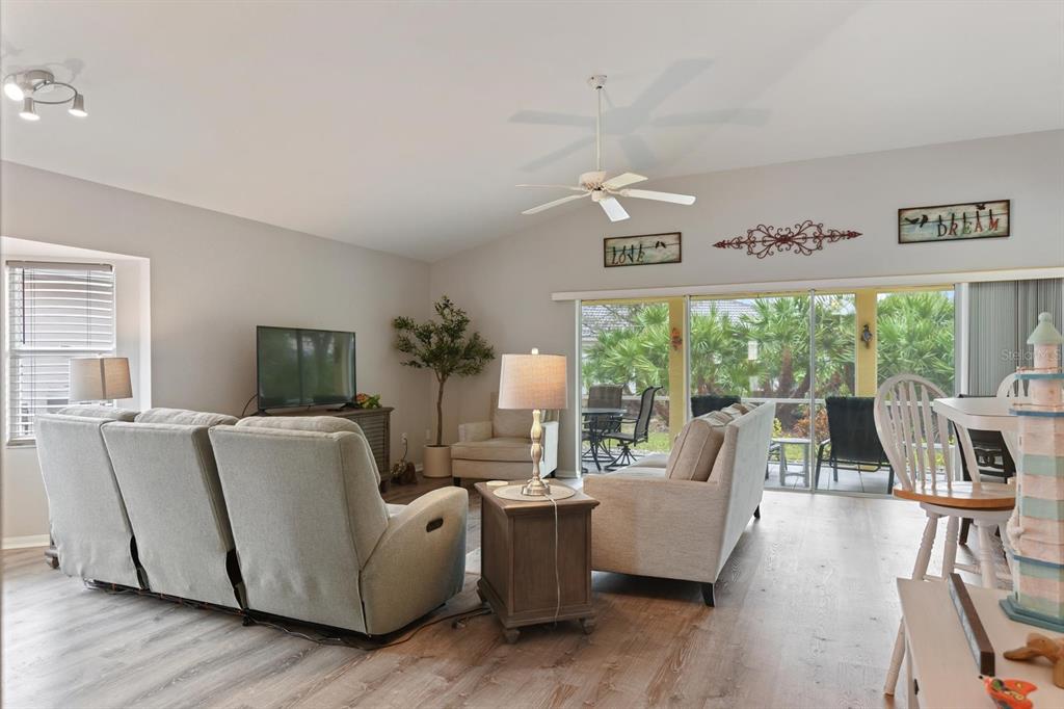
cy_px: 354
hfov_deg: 78.6
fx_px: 650
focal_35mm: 22
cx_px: 532
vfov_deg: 57.2
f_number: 8
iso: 400
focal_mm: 22
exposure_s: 1/10
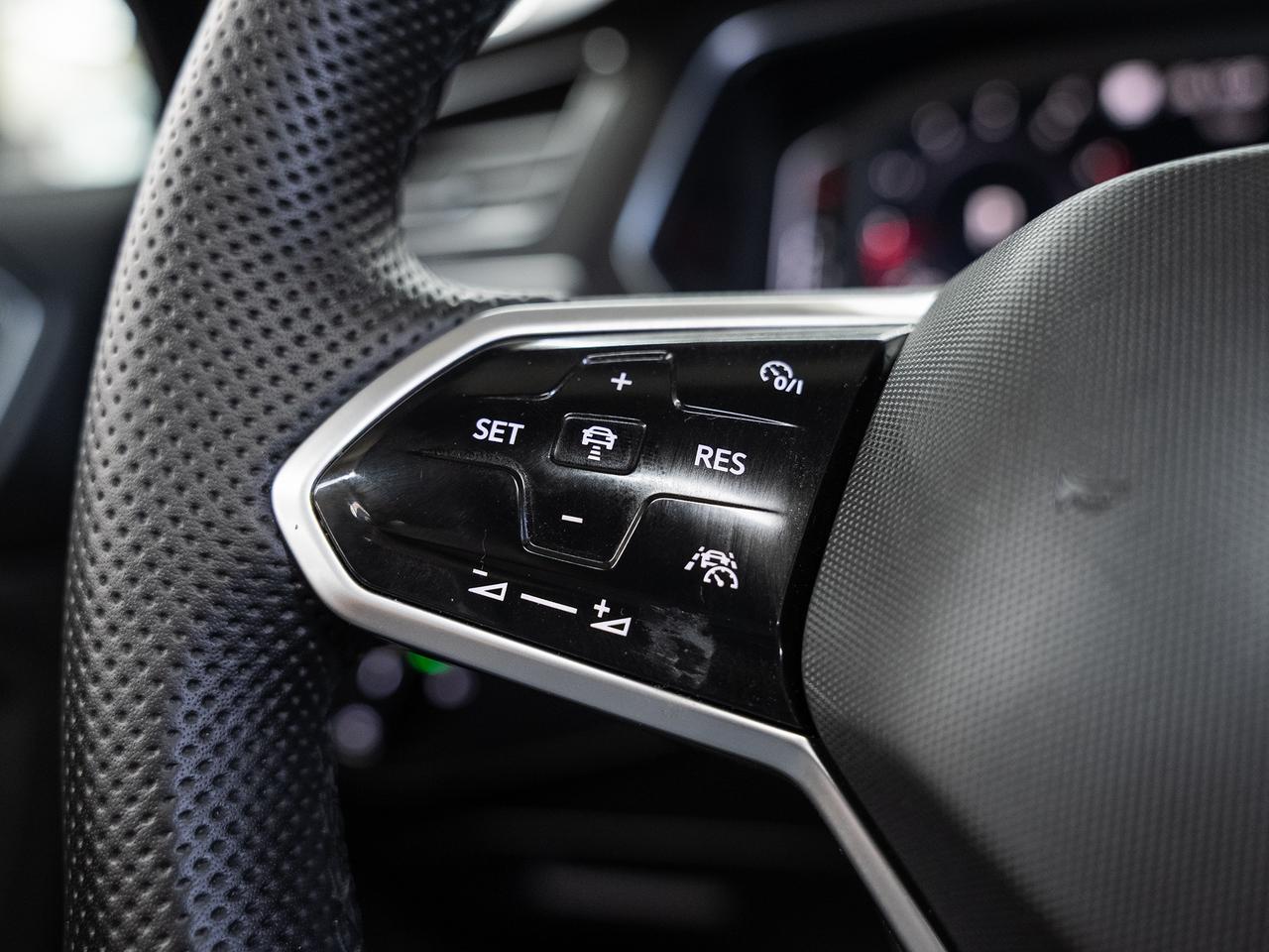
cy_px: 476
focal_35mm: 34
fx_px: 1245
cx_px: 634
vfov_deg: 41.8
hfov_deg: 54.0
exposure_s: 1/40
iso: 800
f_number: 3.5
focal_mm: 31.4
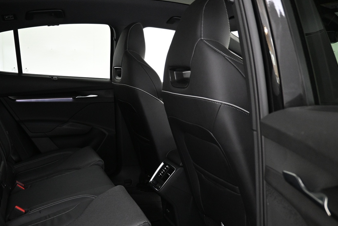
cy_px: 130
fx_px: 329
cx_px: 108
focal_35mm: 35
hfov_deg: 53.2
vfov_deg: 37.8
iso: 1600
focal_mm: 16
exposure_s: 1/15
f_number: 3.5
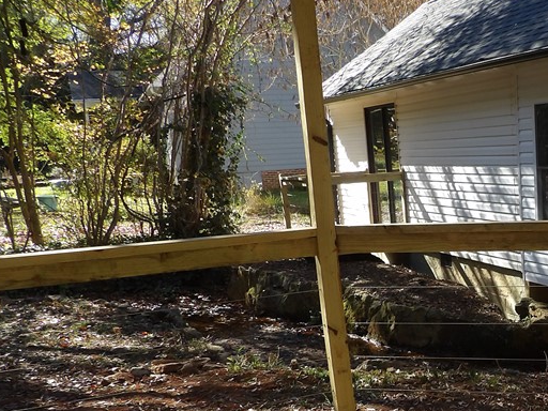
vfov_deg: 29.3
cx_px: 519
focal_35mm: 48
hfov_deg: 36.5
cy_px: 349
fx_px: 760
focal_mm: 4.3
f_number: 3.2
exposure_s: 1/148
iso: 100
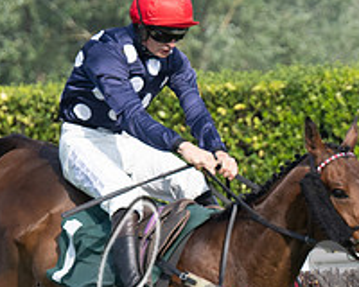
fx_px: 8319
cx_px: 524
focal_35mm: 783
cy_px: 212
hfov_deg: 2.5
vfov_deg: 2.0
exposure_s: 1/2500
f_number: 4
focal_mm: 165
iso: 400
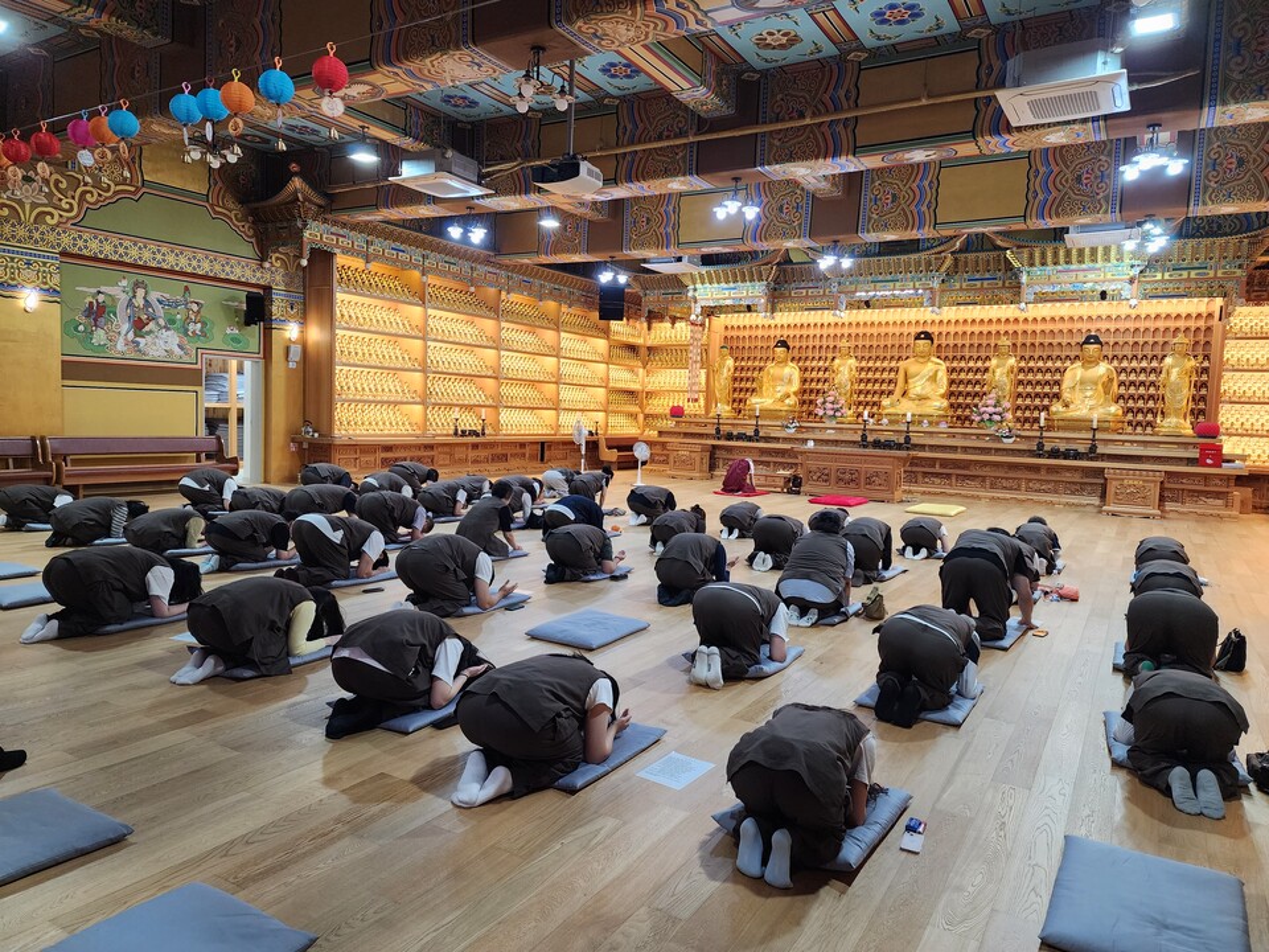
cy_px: 476
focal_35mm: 23
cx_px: 634
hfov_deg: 73.9
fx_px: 843
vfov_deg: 58.9
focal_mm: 6.4
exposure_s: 1/120
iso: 400
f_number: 1.8
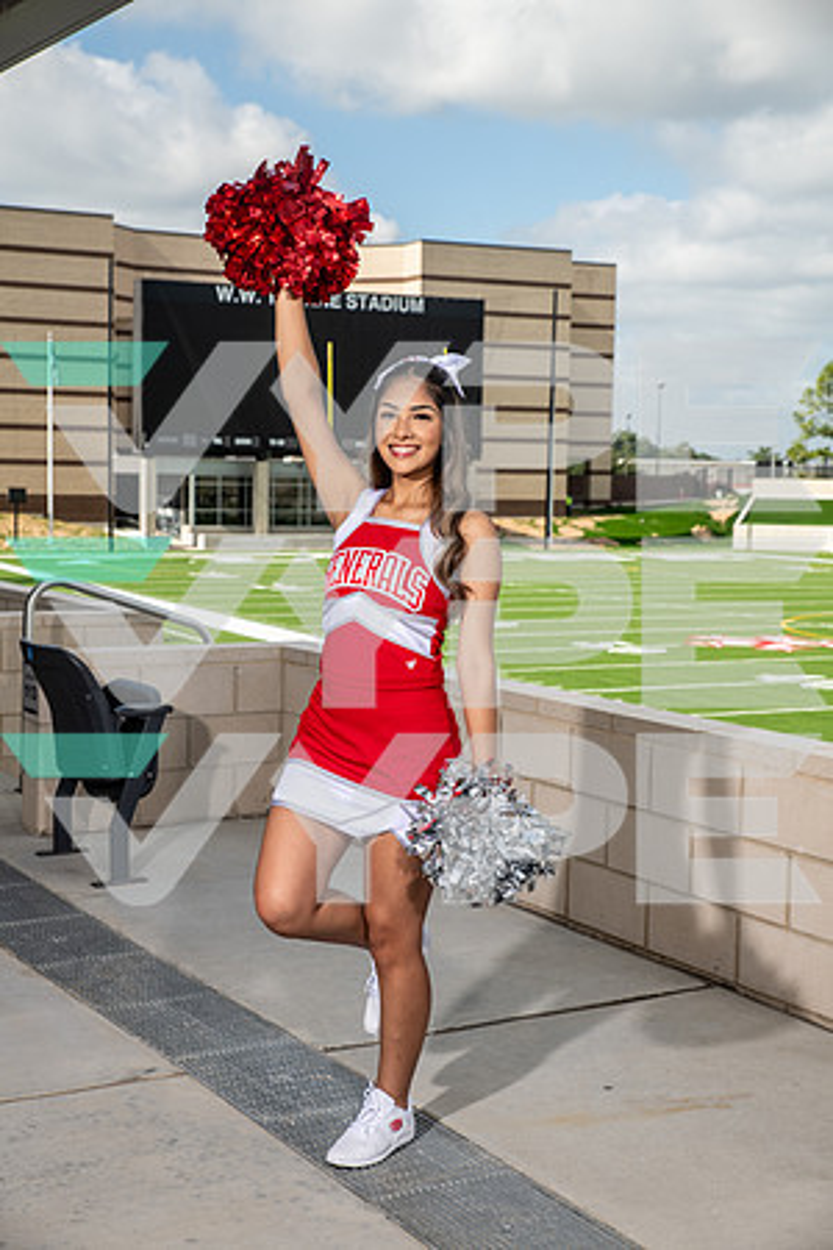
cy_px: 625
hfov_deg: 24.6
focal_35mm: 55
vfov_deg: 36.2
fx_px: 1909
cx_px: 416
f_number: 7.1
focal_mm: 55
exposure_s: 1/320
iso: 100
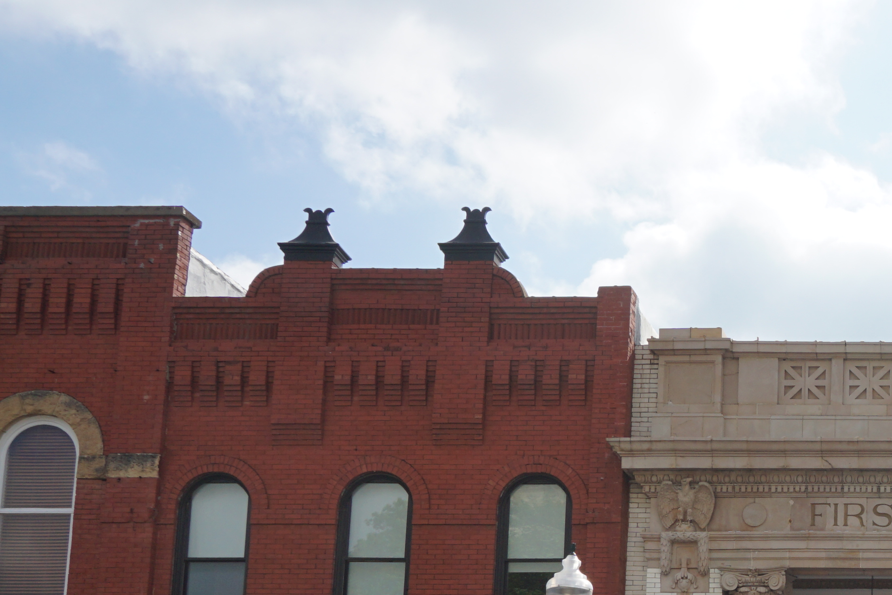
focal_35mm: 69
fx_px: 1719
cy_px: 588
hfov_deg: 25.9
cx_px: 1085
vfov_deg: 19.1
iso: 100
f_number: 9
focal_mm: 17
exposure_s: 1/250
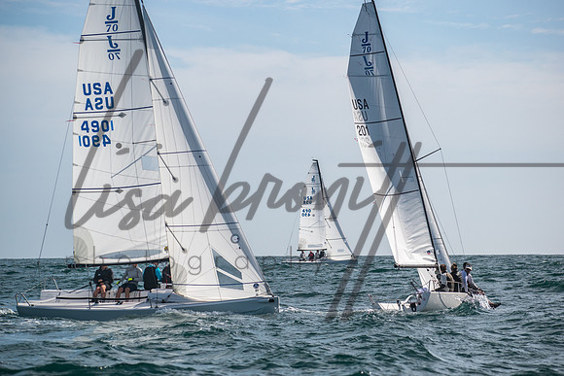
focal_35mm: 147
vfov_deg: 9.3
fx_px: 2303
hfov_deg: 14.0
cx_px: 282
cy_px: 188
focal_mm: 98
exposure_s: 1/2000
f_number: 6.3
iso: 200
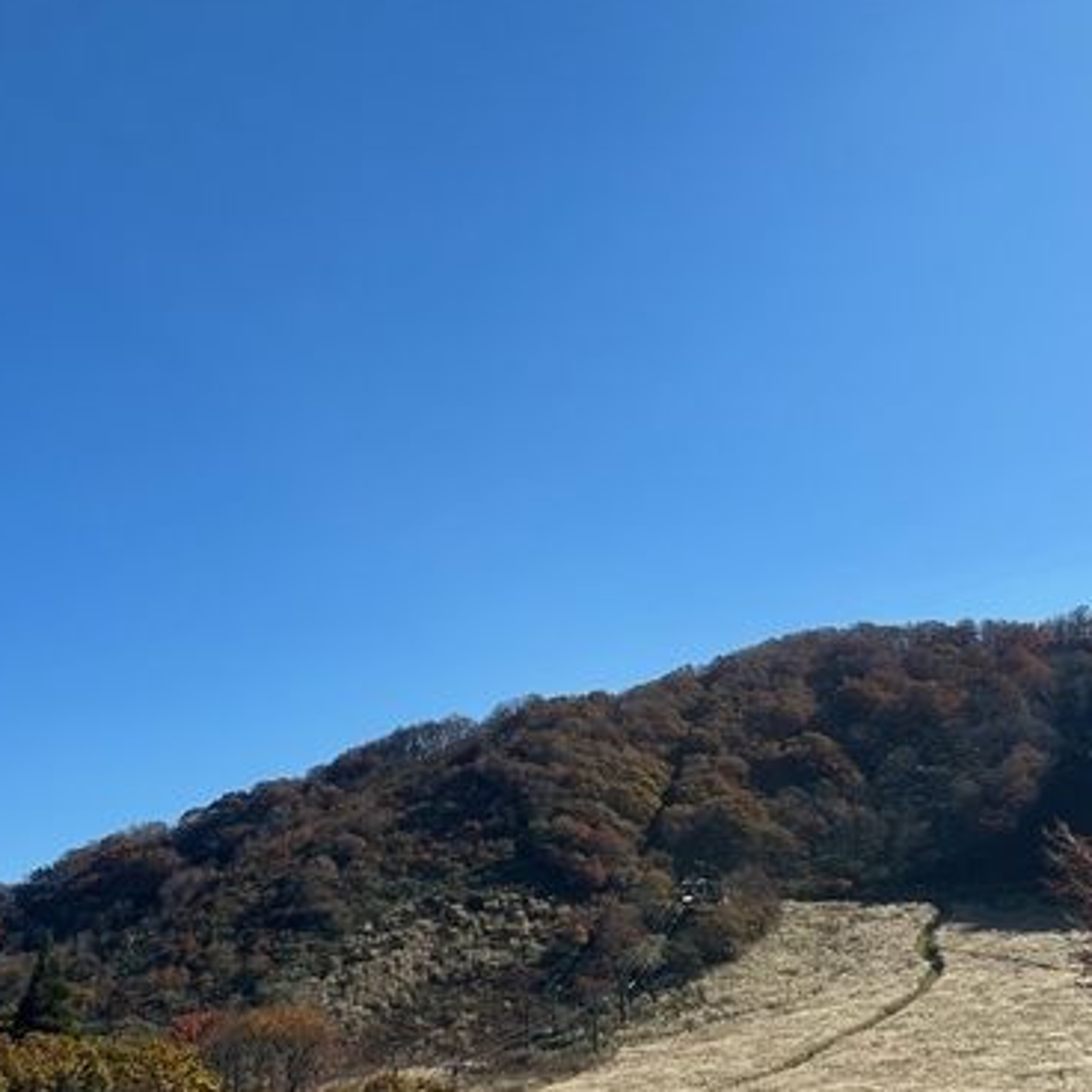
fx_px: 1677
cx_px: 693
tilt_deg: +16.1
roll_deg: +3.4
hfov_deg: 35.8
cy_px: 601
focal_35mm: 47
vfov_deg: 36.0
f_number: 1.78
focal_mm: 6.86
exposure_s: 1/5263
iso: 80
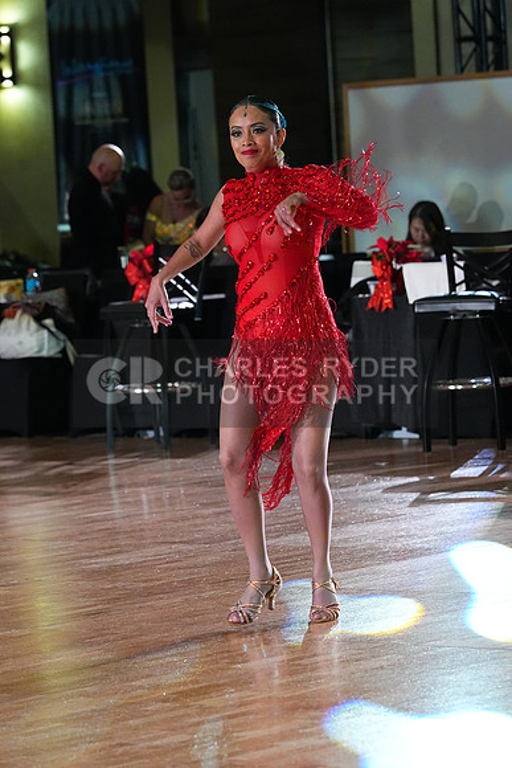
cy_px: 384
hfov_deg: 7.8
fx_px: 3773
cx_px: 256
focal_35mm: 177
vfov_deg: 11.6
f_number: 6.3
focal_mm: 177
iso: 8000
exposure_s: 1/400
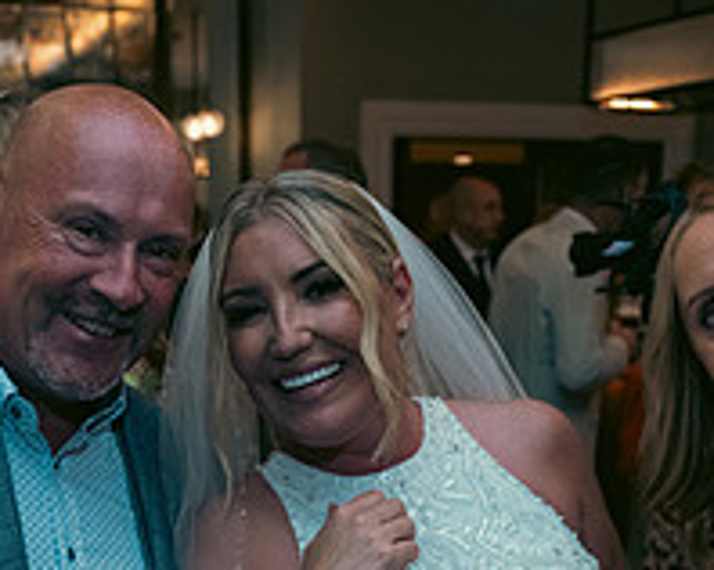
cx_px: 288
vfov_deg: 22.1
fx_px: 1393
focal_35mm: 66
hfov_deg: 28.7
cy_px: 597
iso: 800
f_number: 3.5
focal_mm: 24
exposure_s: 1/160
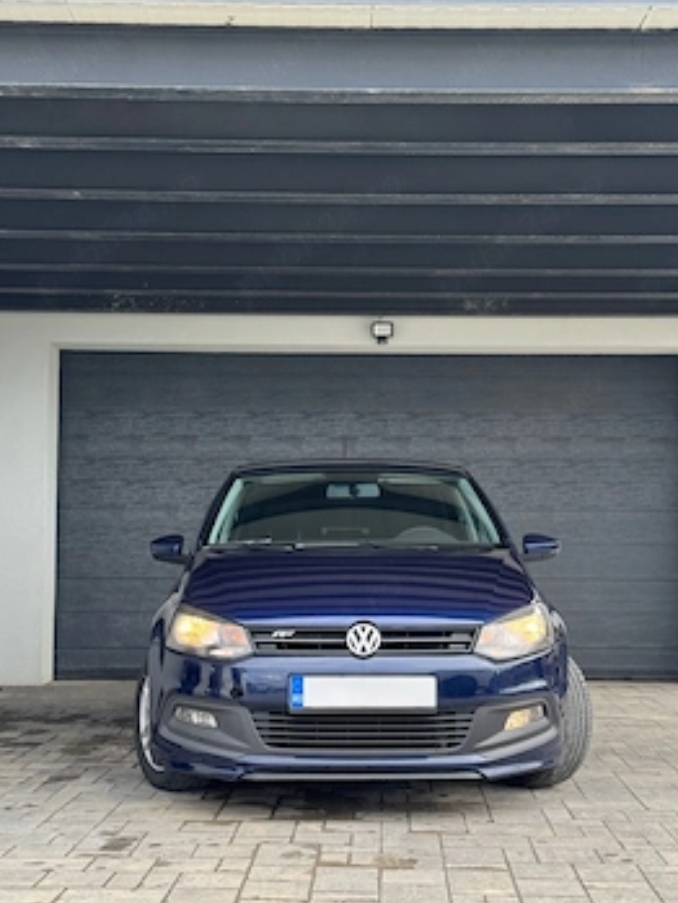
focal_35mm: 55
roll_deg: -0.1
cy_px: 468
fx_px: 1435
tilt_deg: +3.6
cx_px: 370
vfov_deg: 34.9
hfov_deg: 26.6
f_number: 1.78
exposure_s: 1/812
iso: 64
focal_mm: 6.76
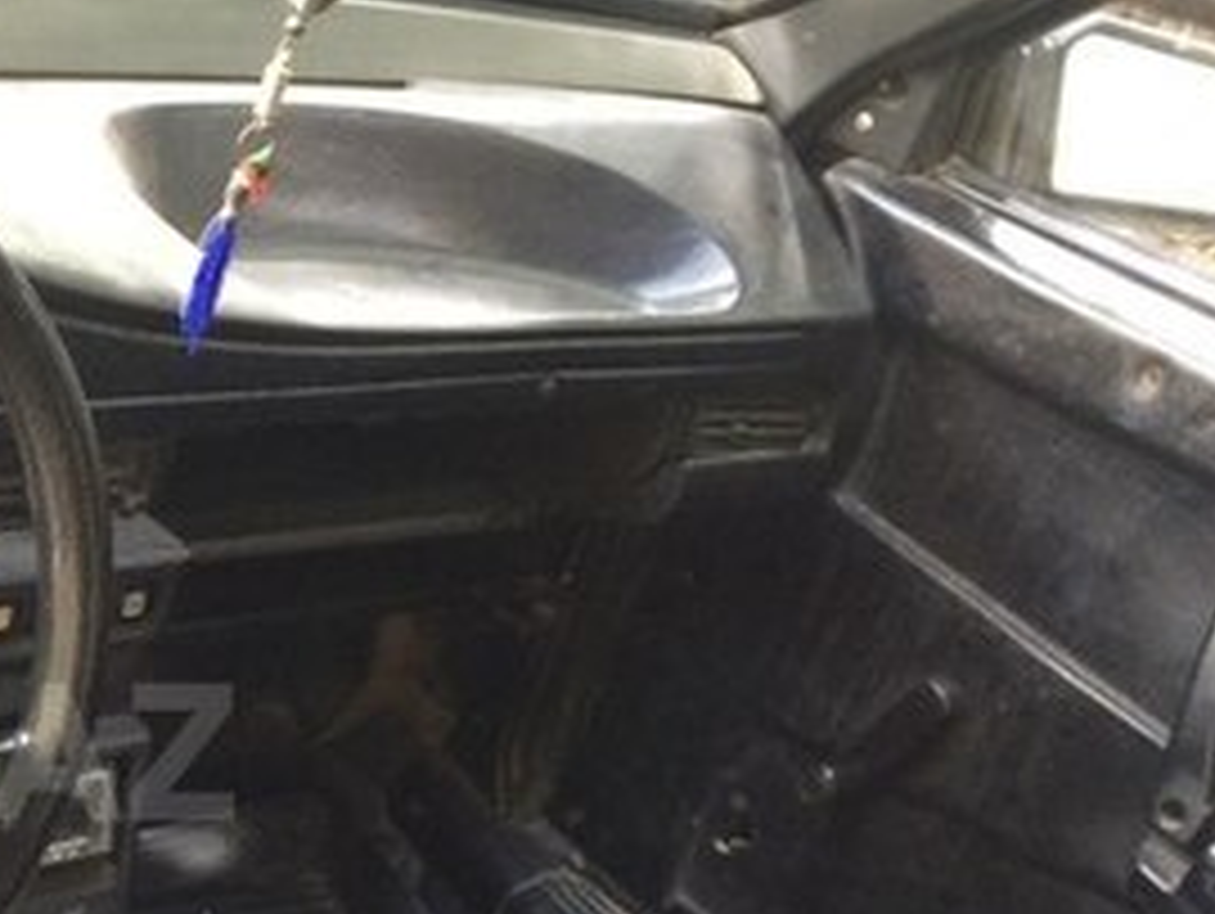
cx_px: -234
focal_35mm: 71
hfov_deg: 24.8
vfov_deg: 20.5
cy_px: 752
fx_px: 2494
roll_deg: -16.8
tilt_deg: -28.6
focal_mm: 4.15
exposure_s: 1/33
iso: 80
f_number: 2.2
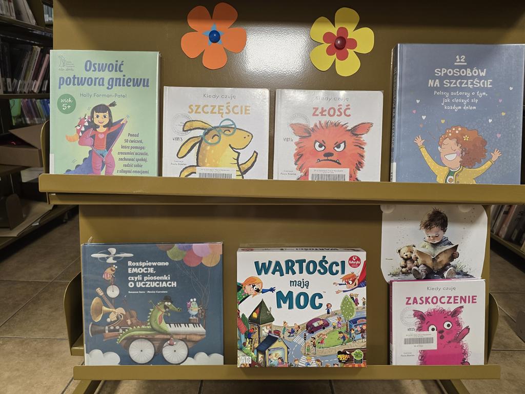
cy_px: 197
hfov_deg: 73.9
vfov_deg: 58.9
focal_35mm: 23
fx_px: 349
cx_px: 262
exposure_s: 1/100
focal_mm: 6.3
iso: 320
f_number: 1.7
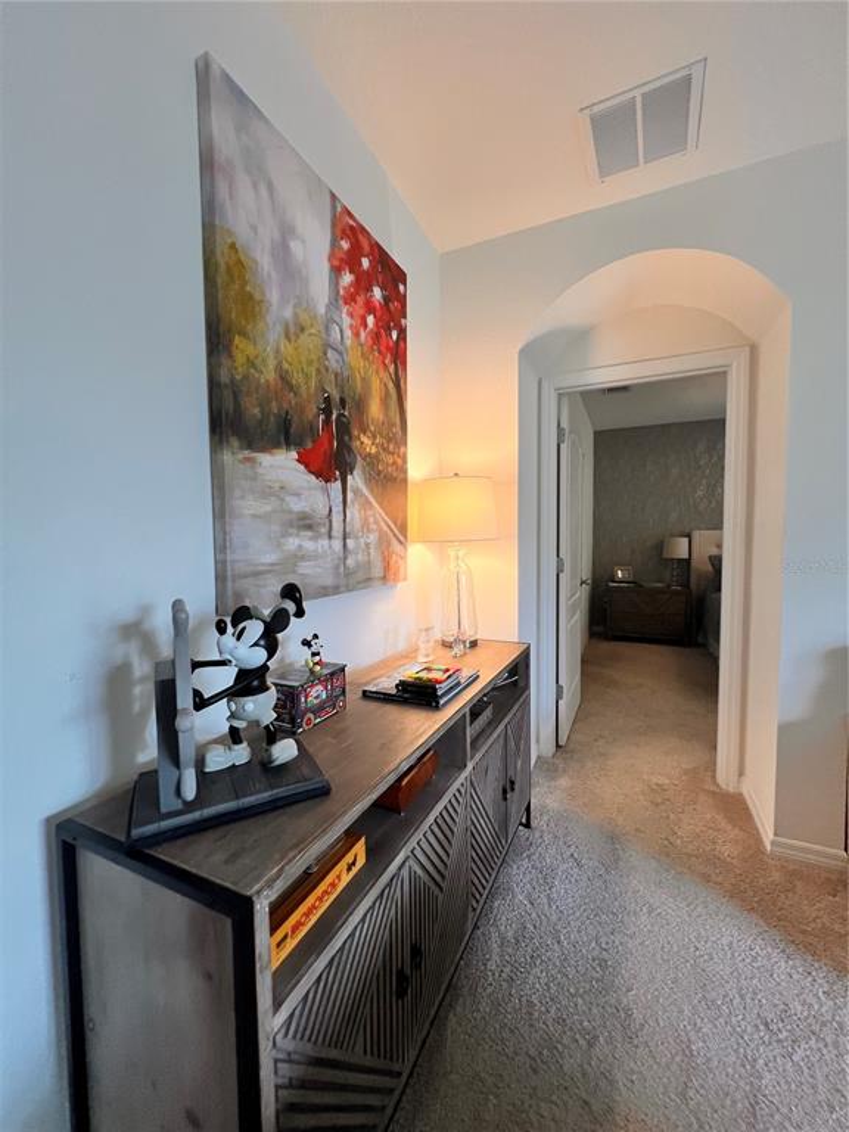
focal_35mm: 13
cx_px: 424
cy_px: 566
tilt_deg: -3.4
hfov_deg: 89.9
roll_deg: +0.9
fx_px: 425
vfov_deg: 106.2
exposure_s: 1/120
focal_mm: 1.57
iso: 125
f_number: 1.8
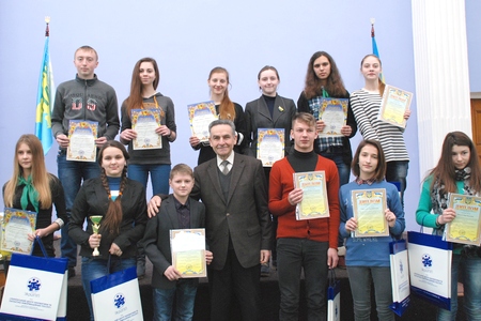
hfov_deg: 57.2
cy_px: 160
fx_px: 441
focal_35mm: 33
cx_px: 240
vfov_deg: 40.0
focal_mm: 22
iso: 400
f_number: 4
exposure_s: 1/60
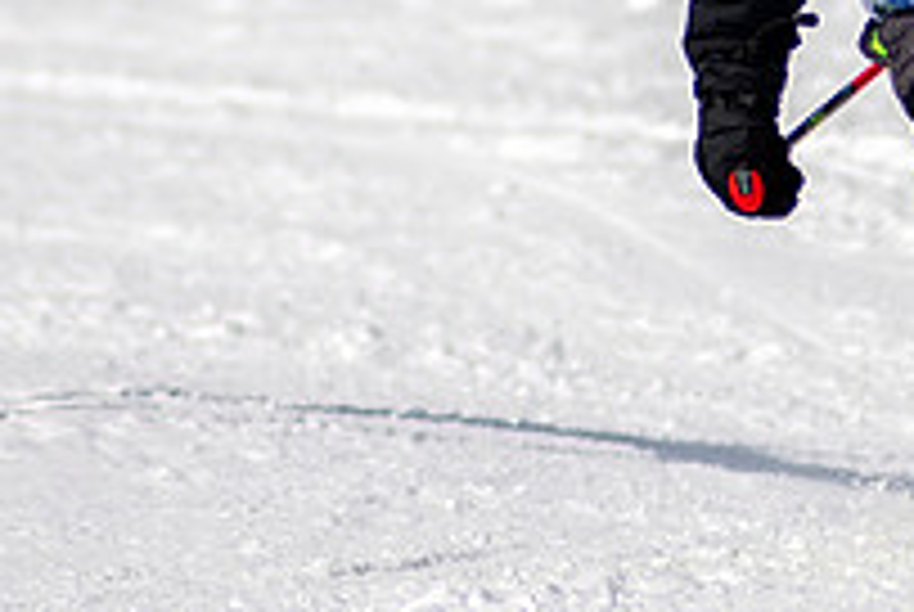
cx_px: 729
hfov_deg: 1.1
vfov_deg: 0.7
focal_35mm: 1841
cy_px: -6
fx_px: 46808
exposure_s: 1/6400
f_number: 2.8
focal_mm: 300
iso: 100
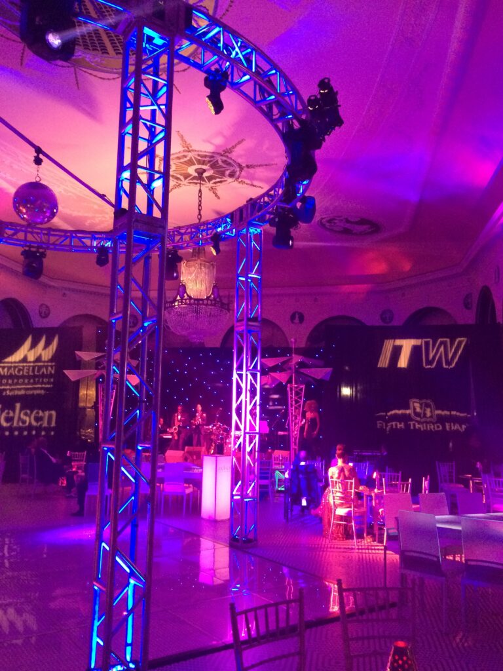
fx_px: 581
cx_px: 252
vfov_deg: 60.0
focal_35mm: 30
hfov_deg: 46.8
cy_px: 336
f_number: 2.2
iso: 320
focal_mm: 4.12
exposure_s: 1/24
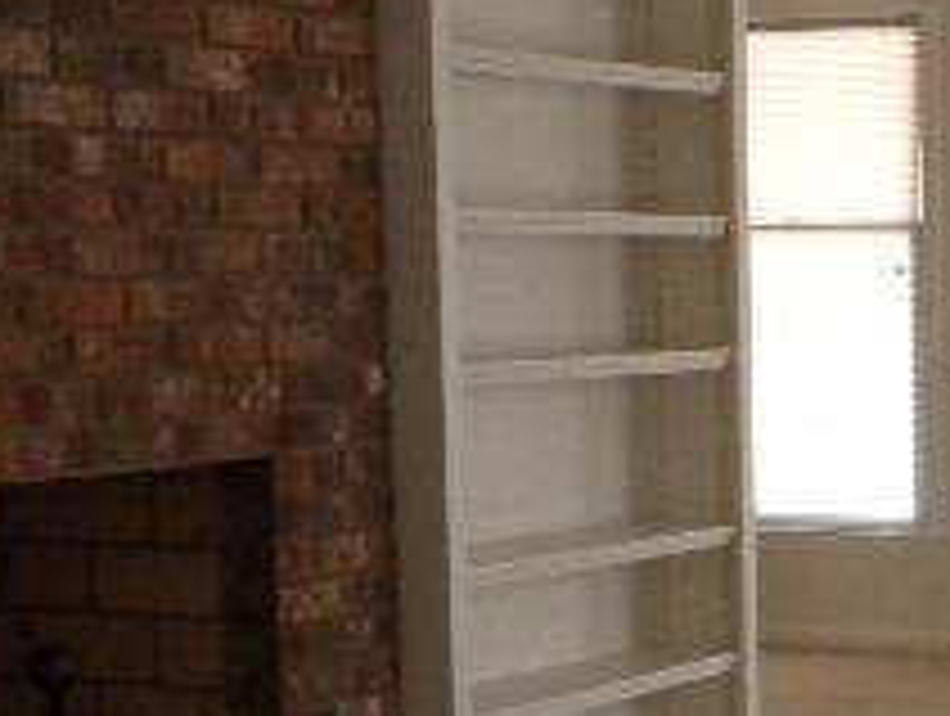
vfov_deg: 13.2
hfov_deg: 17.1
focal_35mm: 112
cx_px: 982
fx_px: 3079
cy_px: 630
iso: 400
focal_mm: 6.6
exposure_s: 1/47
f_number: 3.5
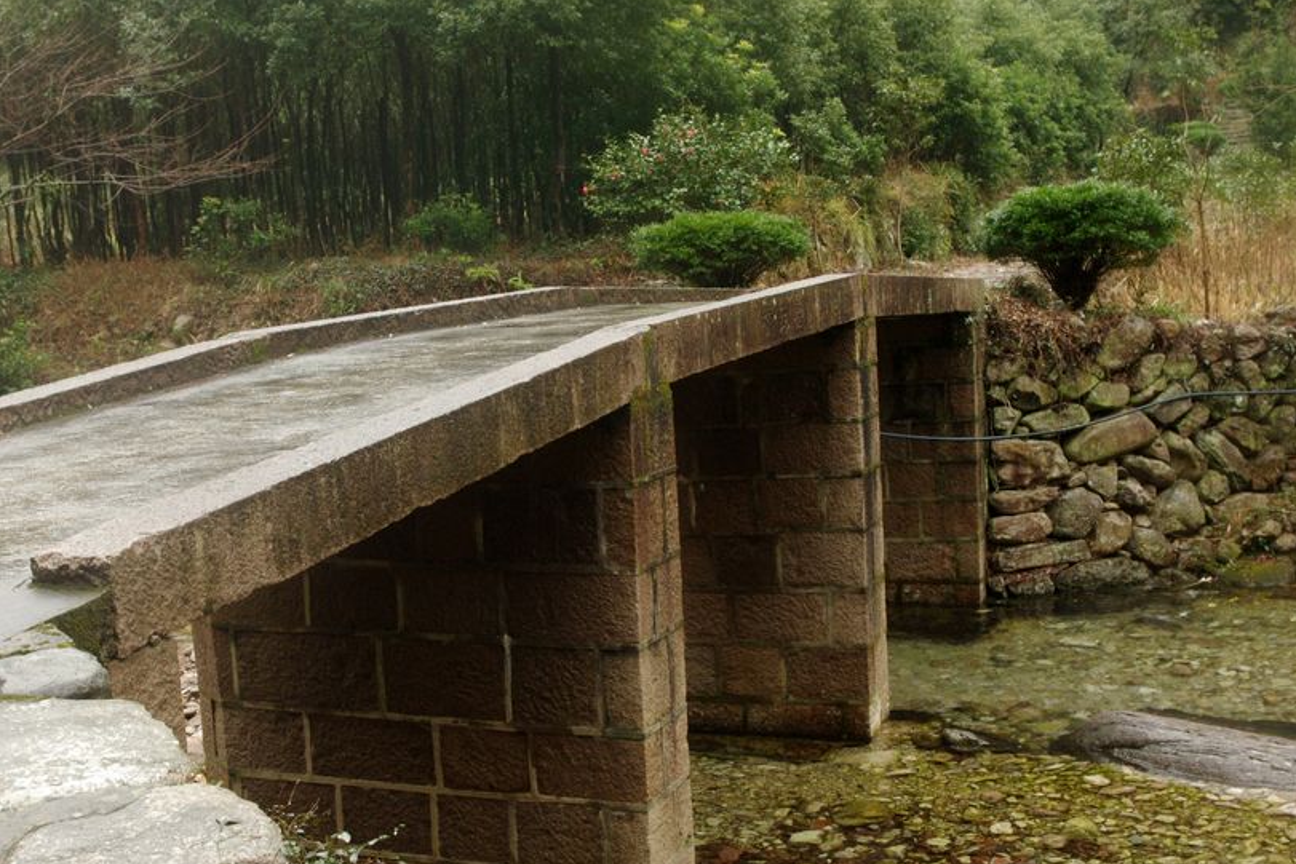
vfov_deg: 25.5
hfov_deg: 37.4
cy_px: 489
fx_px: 1908
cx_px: 535
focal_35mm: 53
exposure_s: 1/25
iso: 800
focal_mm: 28.13
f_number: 9
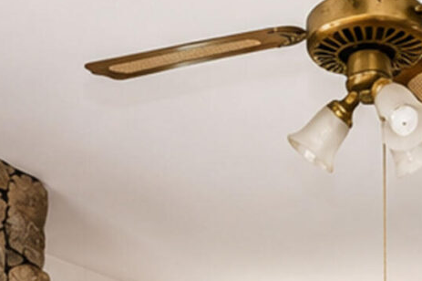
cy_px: 576
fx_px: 972
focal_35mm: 83
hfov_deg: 24.2
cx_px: 316
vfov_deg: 13.8
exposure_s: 1/60
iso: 2000
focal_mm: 10
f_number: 7.1
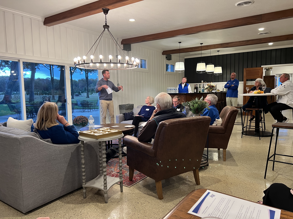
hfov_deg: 67.3
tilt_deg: -6.0
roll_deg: +1.5
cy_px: 110
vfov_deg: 53.1
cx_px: 146
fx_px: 220
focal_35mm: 26
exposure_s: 1/60
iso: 160
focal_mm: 5.7
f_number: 1.5
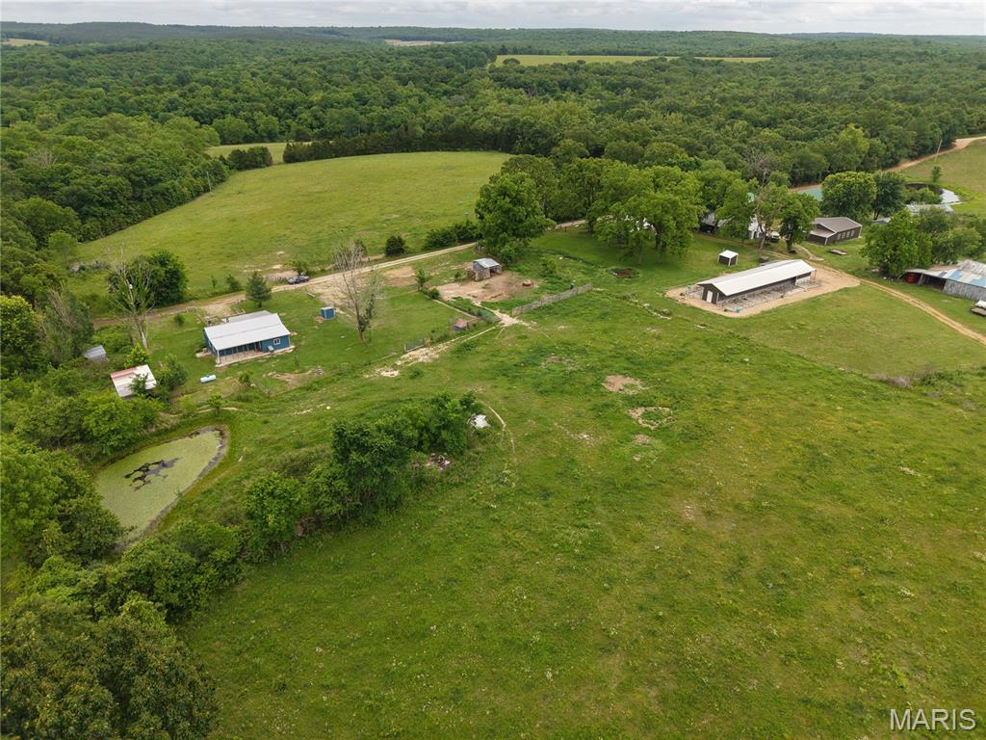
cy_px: 370
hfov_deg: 71.6
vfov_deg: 56.8
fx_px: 684
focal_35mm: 24
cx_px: 493
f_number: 1.8
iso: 100
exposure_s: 1/200
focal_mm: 8.67
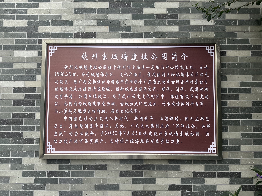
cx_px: 131
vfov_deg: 56.8
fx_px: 182
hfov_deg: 71.6
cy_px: 98
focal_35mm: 24
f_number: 1.78
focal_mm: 6.86
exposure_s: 1/843
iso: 80
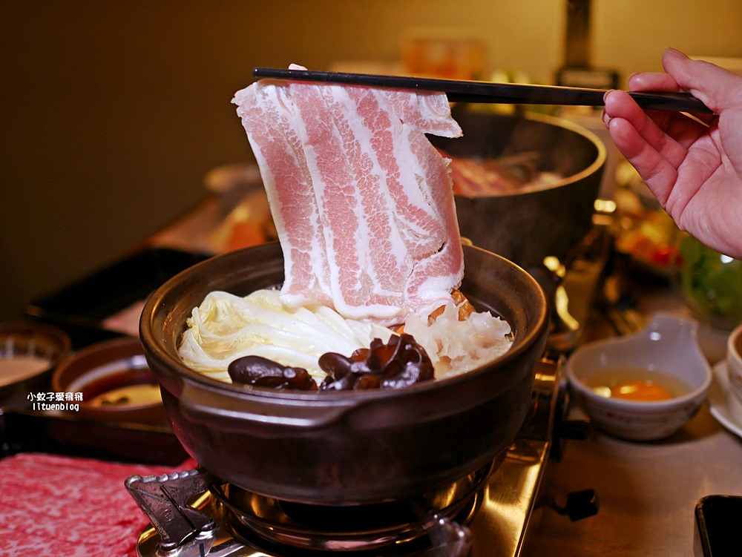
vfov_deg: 29.1
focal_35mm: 50
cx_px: 371
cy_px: 278
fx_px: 1072
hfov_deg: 38.2
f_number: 1.8
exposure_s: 1/80
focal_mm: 25
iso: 200
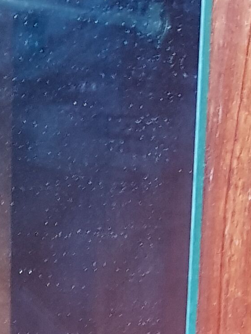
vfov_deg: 12.4
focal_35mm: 140
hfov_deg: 10.5
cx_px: 22
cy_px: 669
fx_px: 1353
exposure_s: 1/10
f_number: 1.7
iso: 250
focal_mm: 4.2
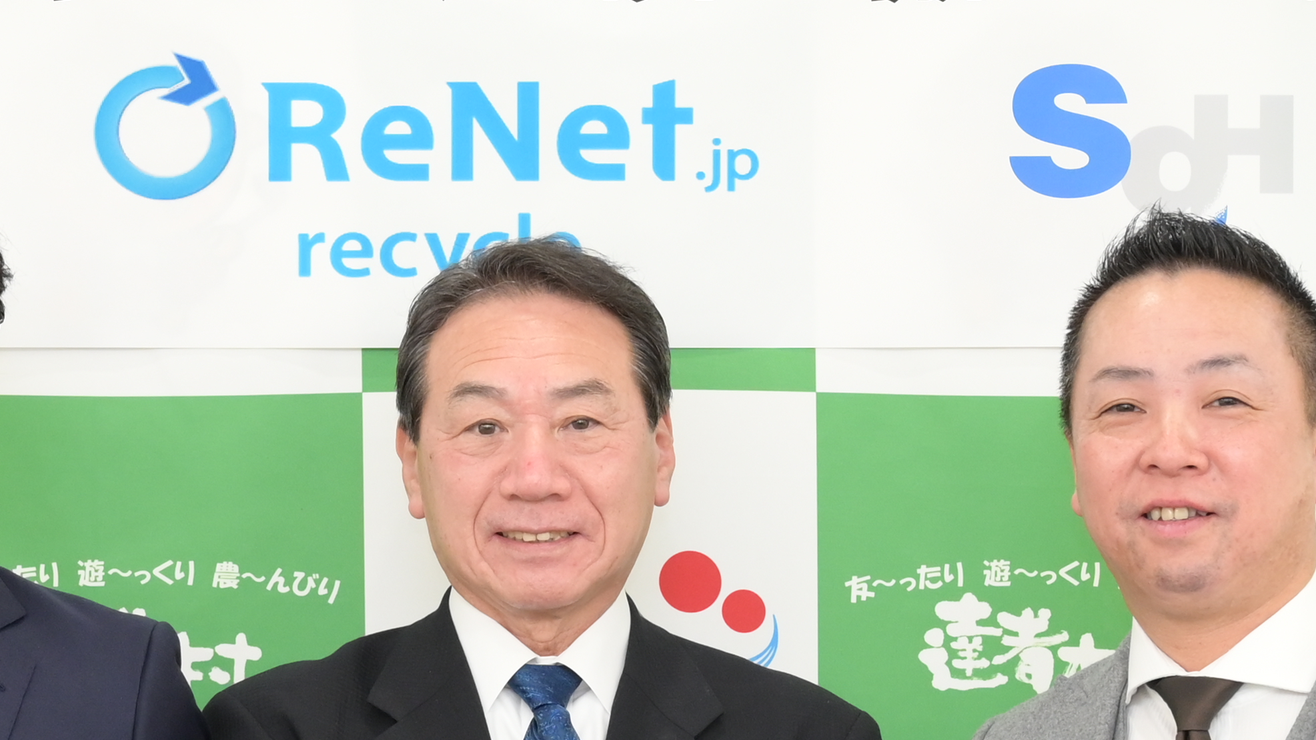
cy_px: 841
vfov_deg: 8.7
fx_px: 4816
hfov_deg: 15.5
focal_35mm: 138
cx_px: 460
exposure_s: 1/125
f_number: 5.6
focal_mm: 43
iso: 1250
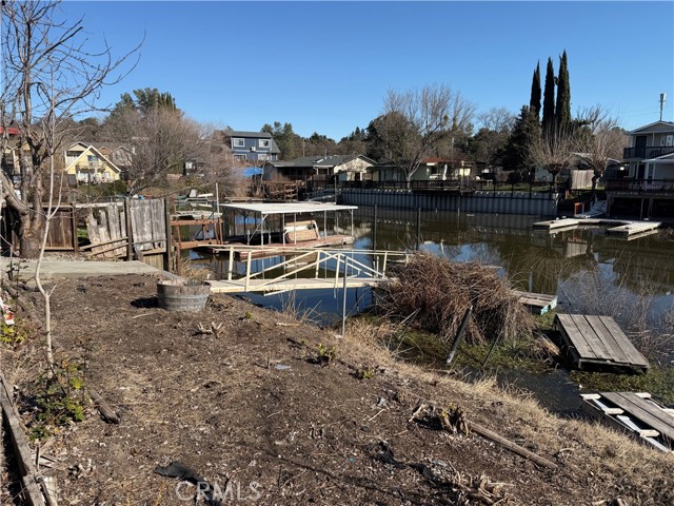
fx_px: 467
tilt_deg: -9.7
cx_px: 337
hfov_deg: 71.6
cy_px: 253
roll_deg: +0.9
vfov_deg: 56.8
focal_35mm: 24
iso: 80
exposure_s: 1/4975
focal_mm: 6.76
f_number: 1.78
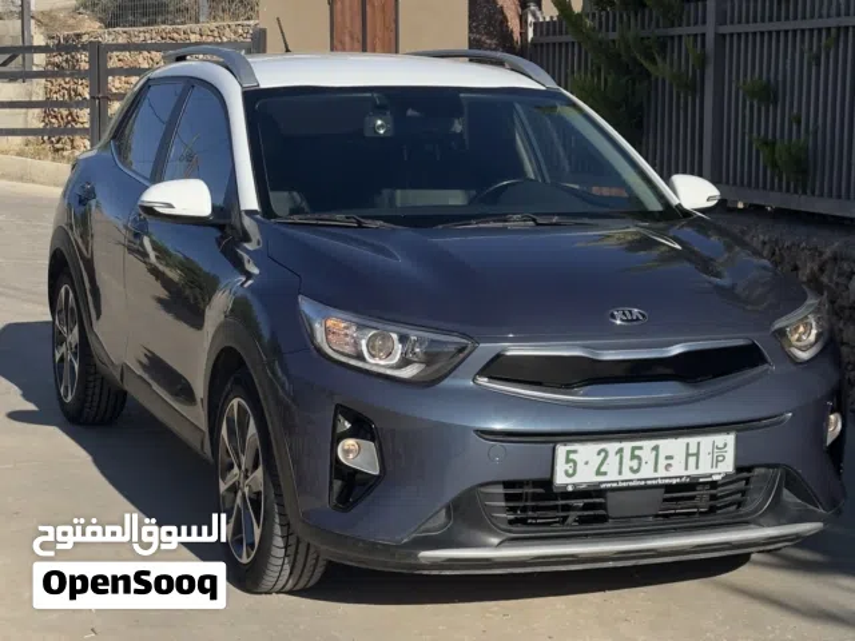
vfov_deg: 30.3
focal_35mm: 48
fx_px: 1186
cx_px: 428
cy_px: 320
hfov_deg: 39.7
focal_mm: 6.86
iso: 64
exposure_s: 1/4184
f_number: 1.78
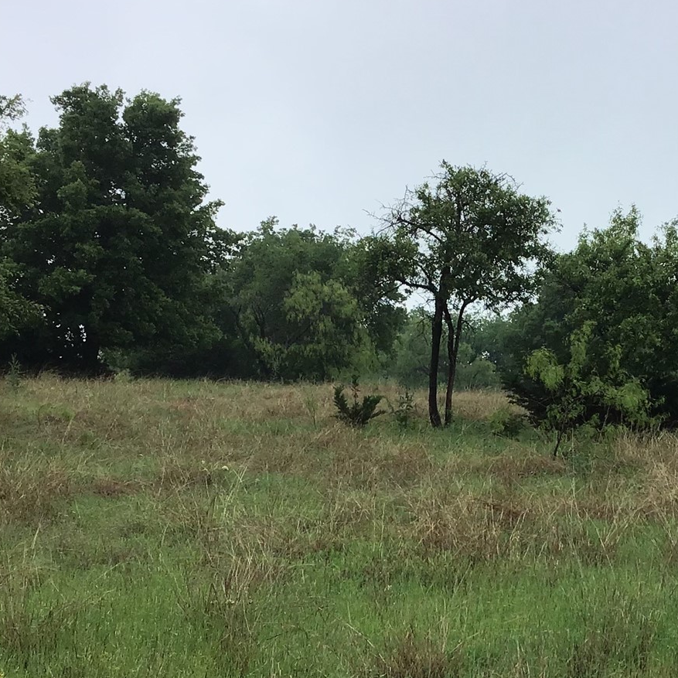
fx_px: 1418
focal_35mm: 64
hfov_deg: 26.5
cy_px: 459
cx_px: 521
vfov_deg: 26.7
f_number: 2.4
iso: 25
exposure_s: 1/684
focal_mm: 3.3
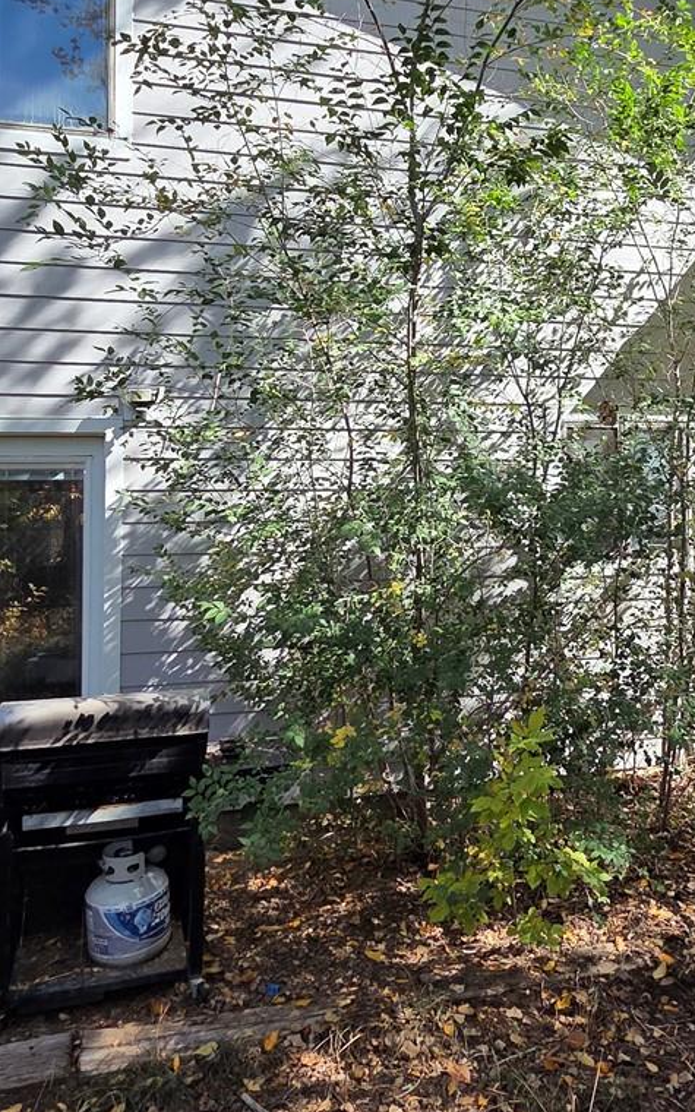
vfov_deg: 63.9
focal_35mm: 29
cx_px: 490
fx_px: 879
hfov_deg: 42.3
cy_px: 433
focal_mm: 2.2
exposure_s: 1/652
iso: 50
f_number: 2.2
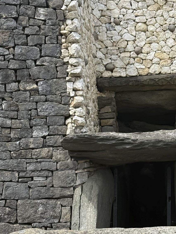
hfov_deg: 17.0
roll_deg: -1.7
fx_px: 583
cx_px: 142
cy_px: 101
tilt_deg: +10.1
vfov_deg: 22.7
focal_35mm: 86
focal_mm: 6.76
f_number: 1.78
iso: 100
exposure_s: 1/2976
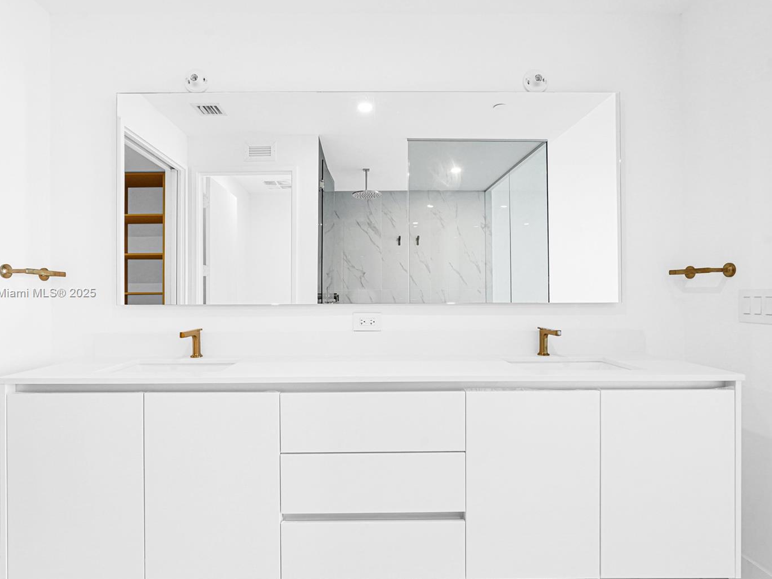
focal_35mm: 19
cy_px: 293
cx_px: 365
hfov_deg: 84.6
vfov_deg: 68.7
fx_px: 424
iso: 1250
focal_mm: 17
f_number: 9
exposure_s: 1/30
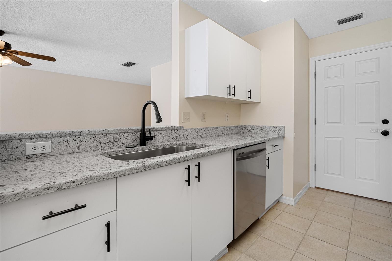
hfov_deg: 96.7
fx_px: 174
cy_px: 130
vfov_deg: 73.7
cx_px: 196
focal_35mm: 16
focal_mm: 16
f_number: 8
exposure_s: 1/1000
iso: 400
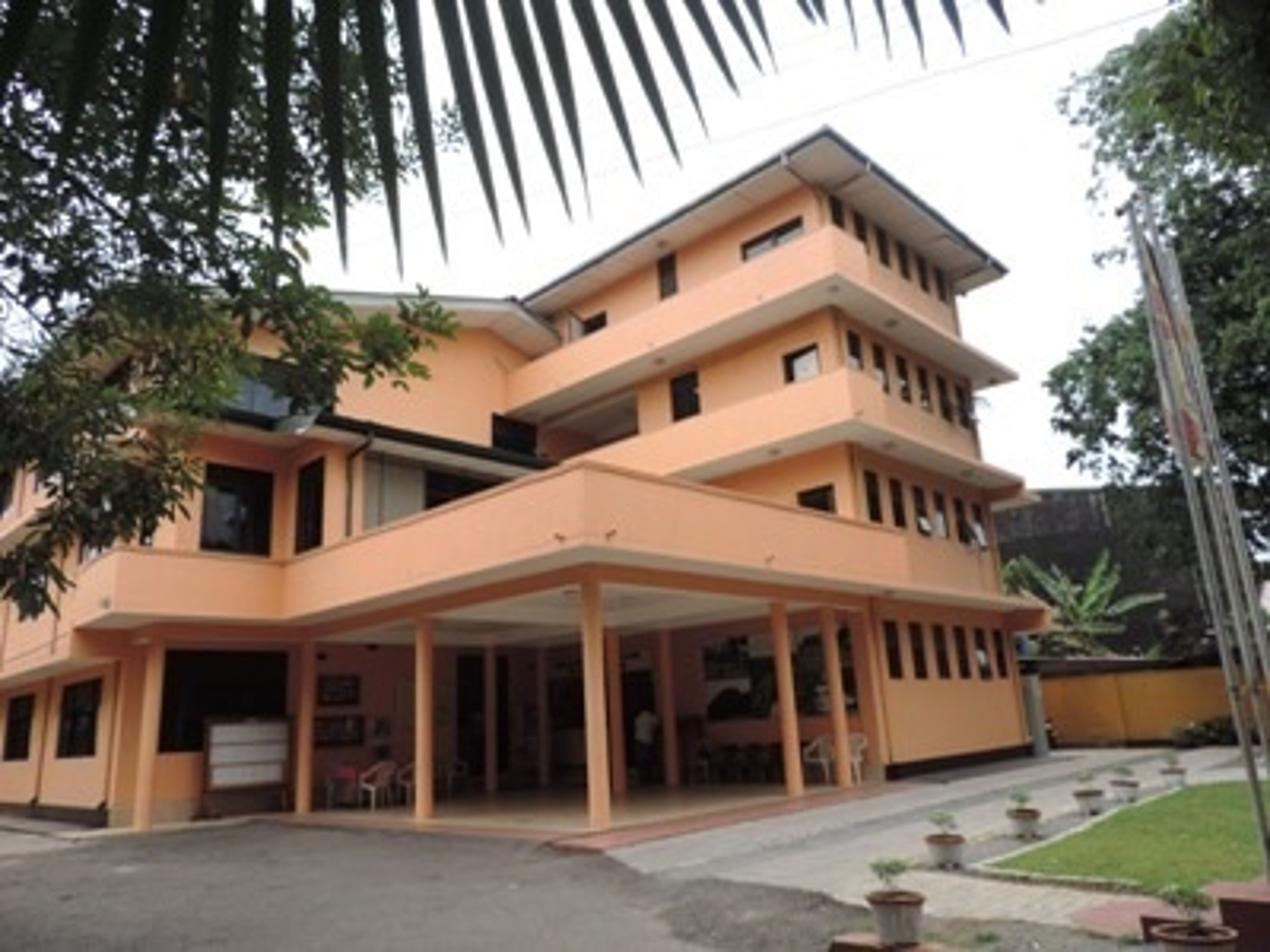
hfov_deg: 71.6
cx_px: 635
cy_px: 476
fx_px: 881
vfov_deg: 56.8
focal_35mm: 24
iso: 80
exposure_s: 1/400
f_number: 3
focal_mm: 4.3
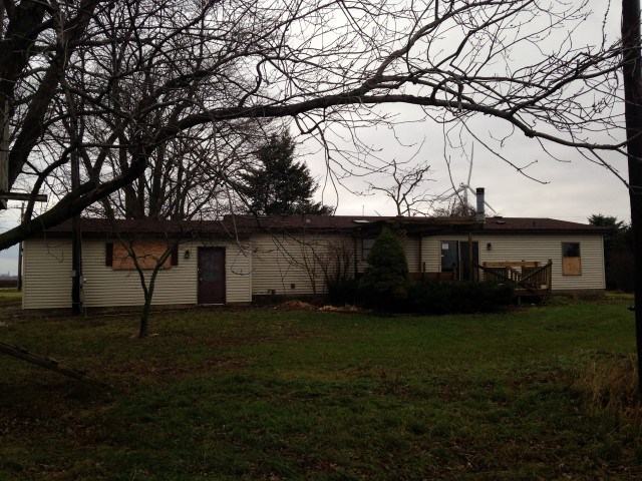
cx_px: 321
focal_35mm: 33
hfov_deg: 55.4
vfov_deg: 42.9
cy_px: 240
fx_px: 612
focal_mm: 4.12
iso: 50
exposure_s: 1/120
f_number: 2.4
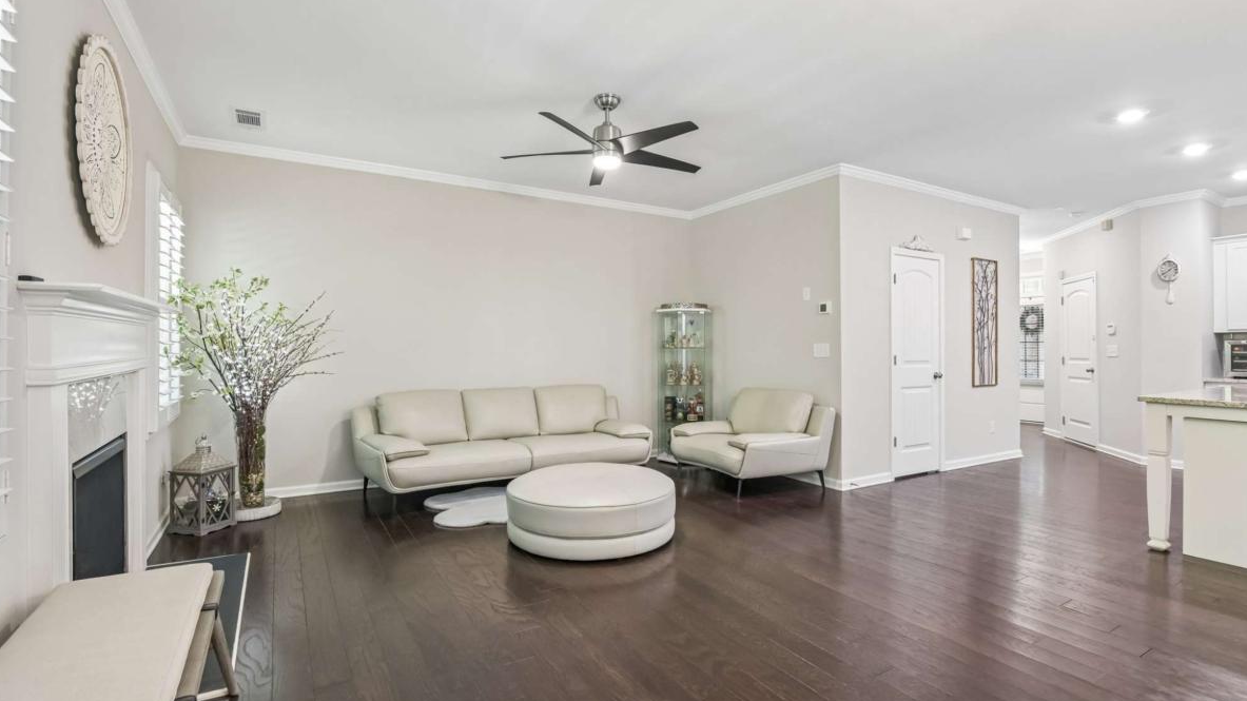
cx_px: 625
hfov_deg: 95.9
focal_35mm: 17
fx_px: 562
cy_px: 344
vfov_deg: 63.9
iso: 400
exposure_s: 1/5
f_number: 8
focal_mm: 16
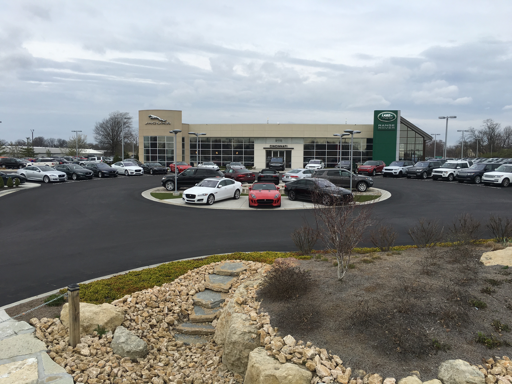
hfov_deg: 61.7
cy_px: 192
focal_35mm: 29
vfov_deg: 48.2
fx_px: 429
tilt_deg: -2.5
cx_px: 256
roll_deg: -0.8
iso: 25
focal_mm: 4.15
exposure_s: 1/1374
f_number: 2.2
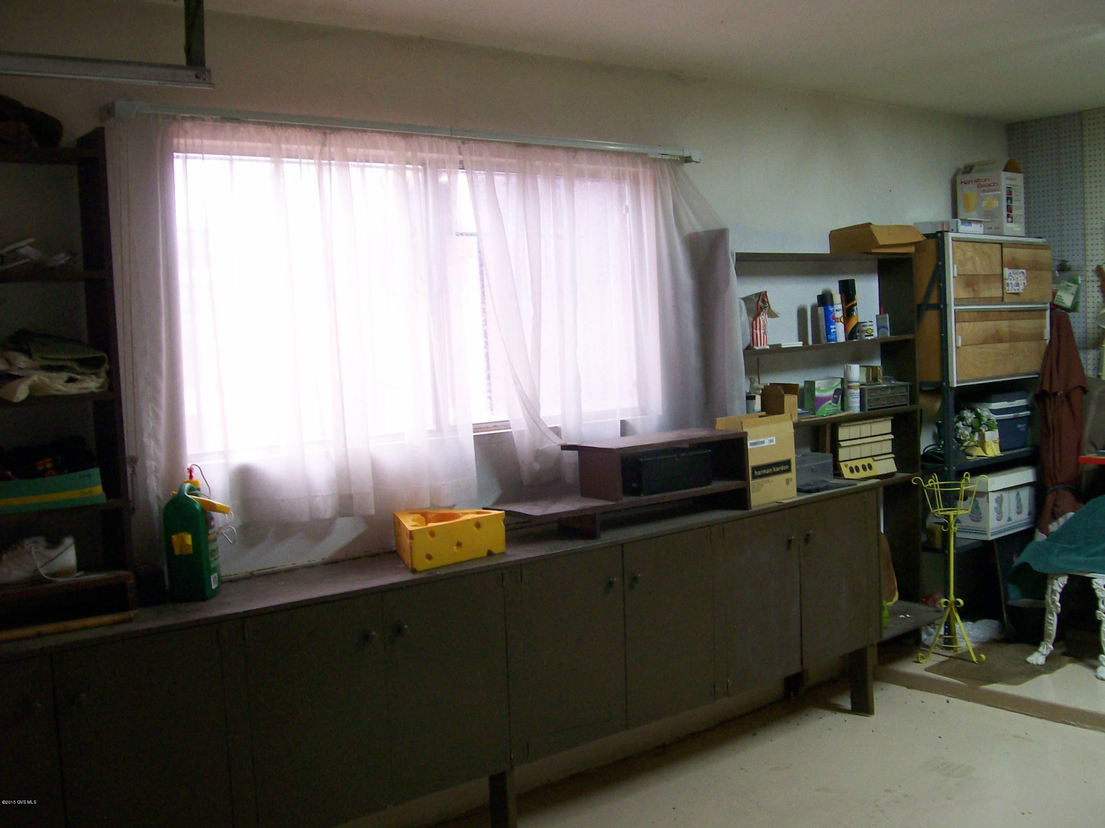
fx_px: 1149
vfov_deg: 39.7
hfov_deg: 51.4
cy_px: 414
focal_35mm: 36
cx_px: 552
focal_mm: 6
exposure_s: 1/24.2
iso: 160
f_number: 2.7
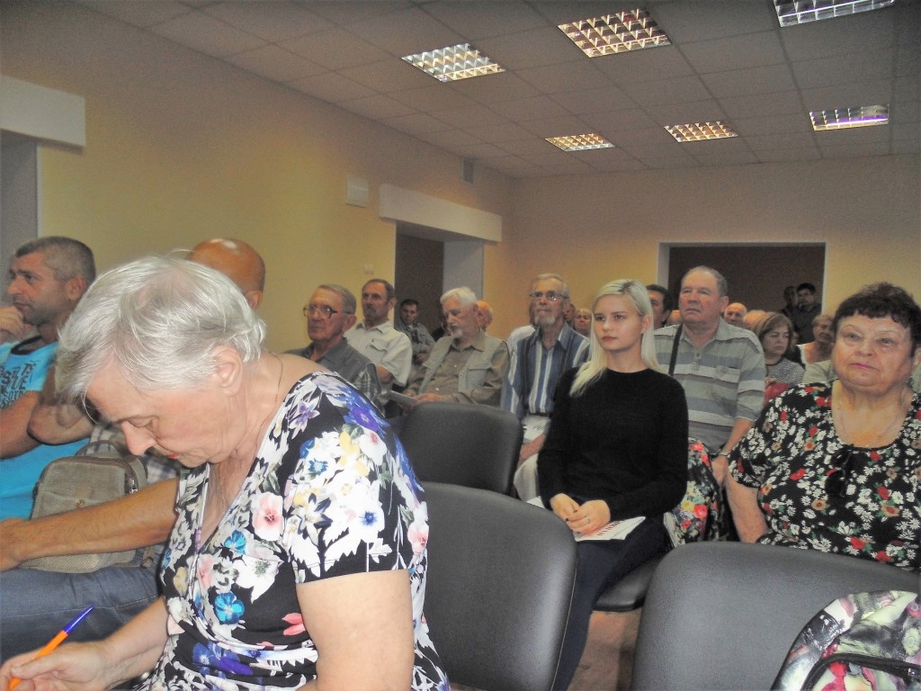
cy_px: 346
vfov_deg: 53.1
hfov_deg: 67.3
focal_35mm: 26
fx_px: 692
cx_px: 460
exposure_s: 1/50
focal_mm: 4.6
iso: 100
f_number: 3.5
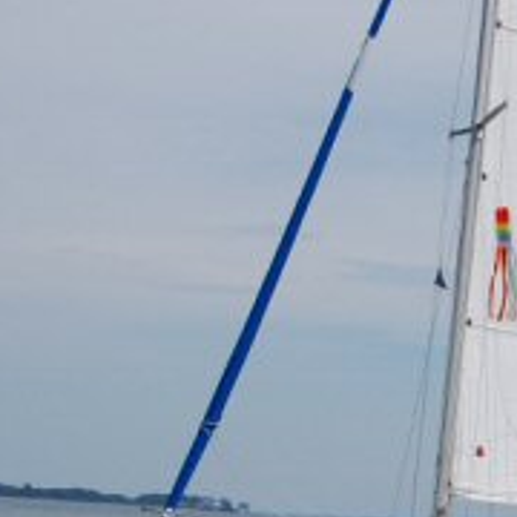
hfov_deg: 14.1
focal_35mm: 121
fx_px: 2045
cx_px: 574
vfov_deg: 14.4
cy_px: 360
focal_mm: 38
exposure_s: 1/1600
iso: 200
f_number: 6.3
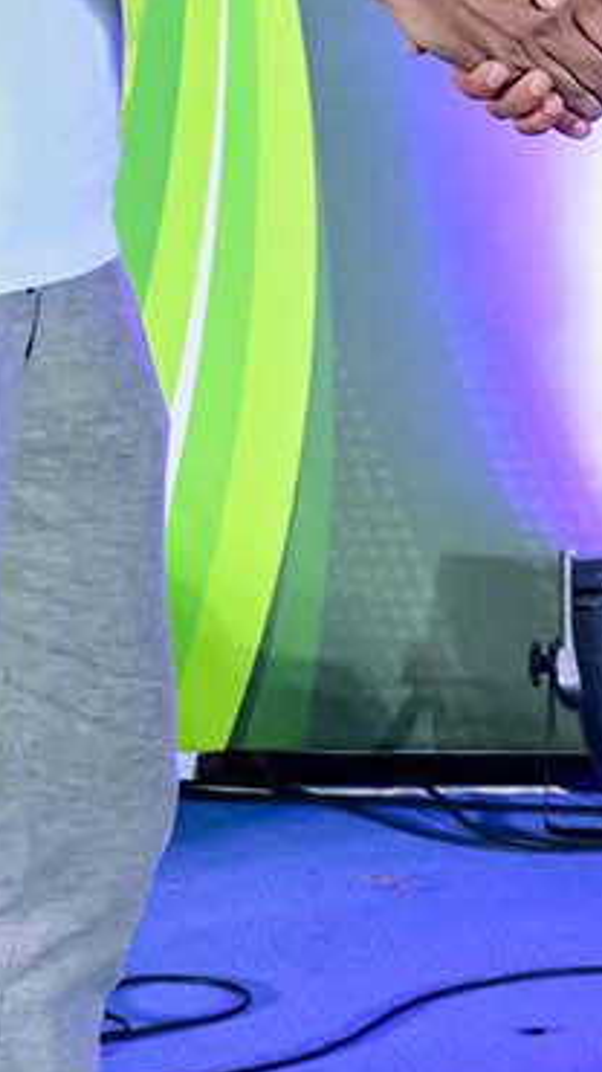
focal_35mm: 163
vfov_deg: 13.1
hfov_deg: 7.4
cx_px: 486
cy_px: 180
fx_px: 4628
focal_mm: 40
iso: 4000
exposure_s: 1/250
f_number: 4.5
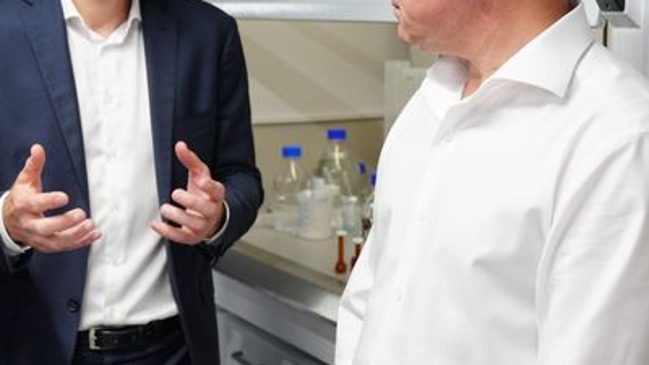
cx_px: 257
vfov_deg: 18.8
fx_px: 1101
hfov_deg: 32.7
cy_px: 167
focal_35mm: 64
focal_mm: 35
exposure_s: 1/500
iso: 4000
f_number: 4.5
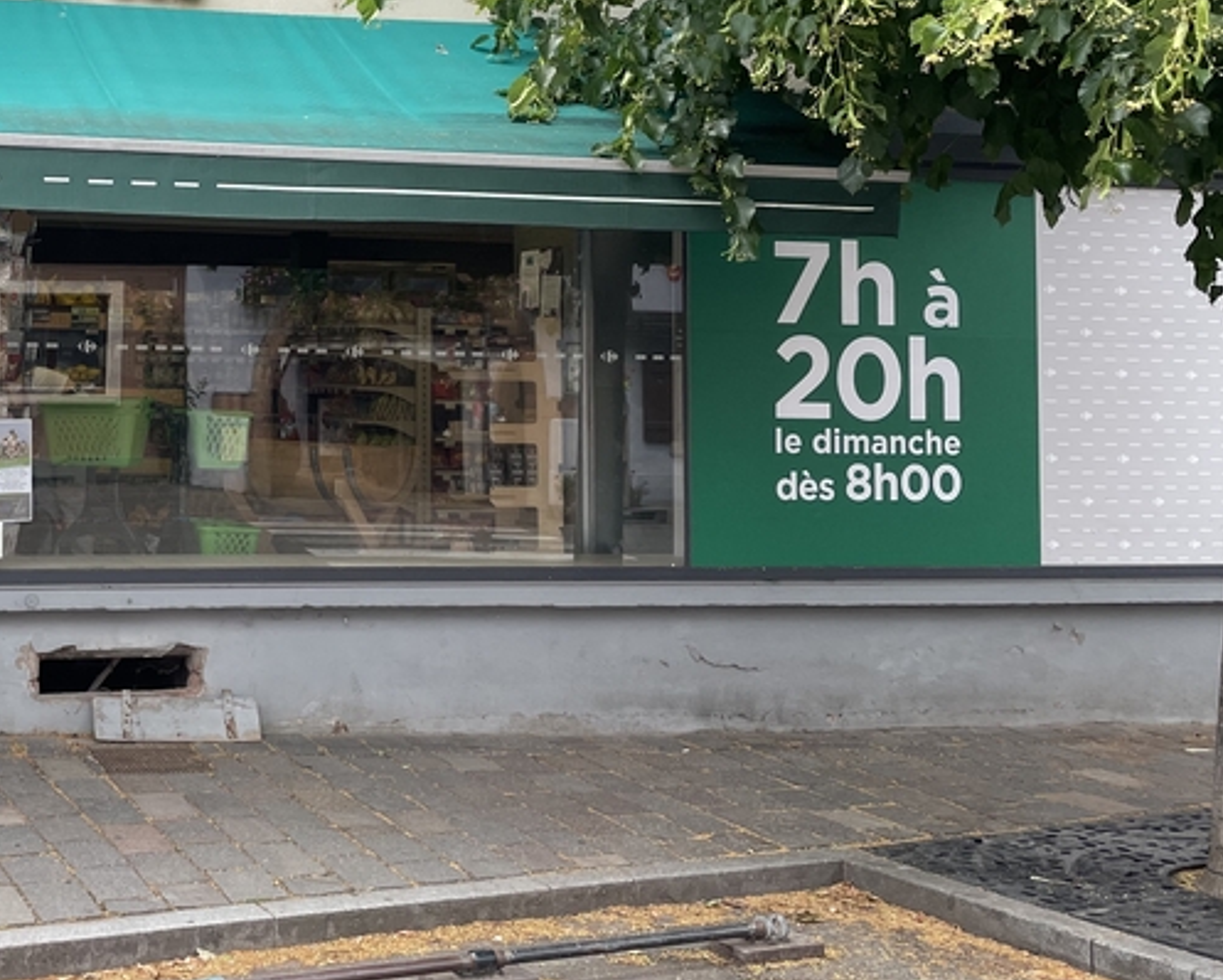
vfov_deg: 30.5
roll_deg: -0.8
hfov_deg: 35.5
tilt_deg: +3.9
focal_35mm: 49
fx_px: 1774
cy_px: 276
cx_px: 96
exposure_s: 1/849
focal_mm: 4.2
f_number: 1.6
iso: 32
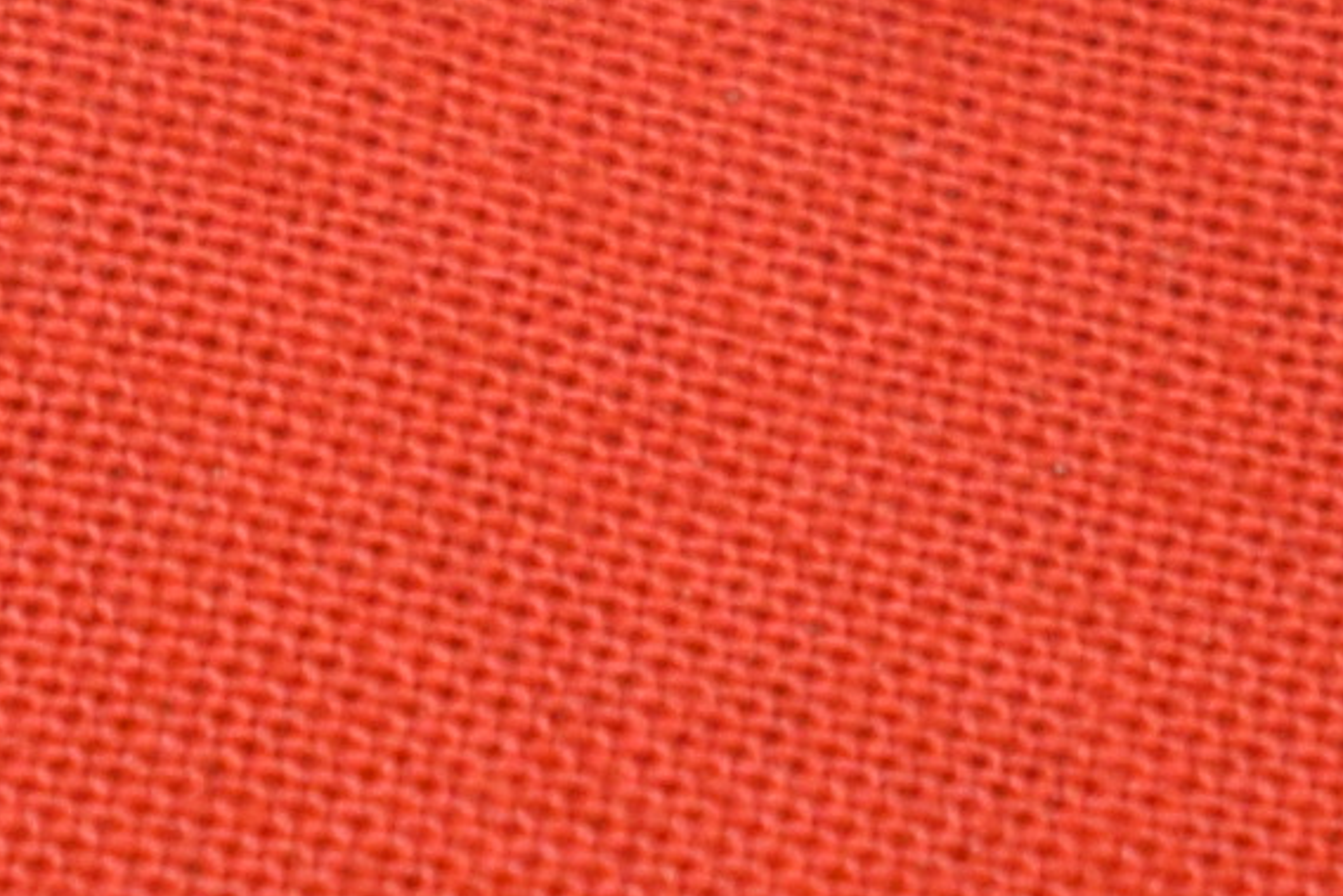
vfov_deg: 2.6
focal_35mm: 534
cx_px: -2402
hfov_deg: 3.8
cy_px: -47
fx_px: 19923
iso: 800
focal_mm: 45
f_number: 5
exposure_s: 1/60
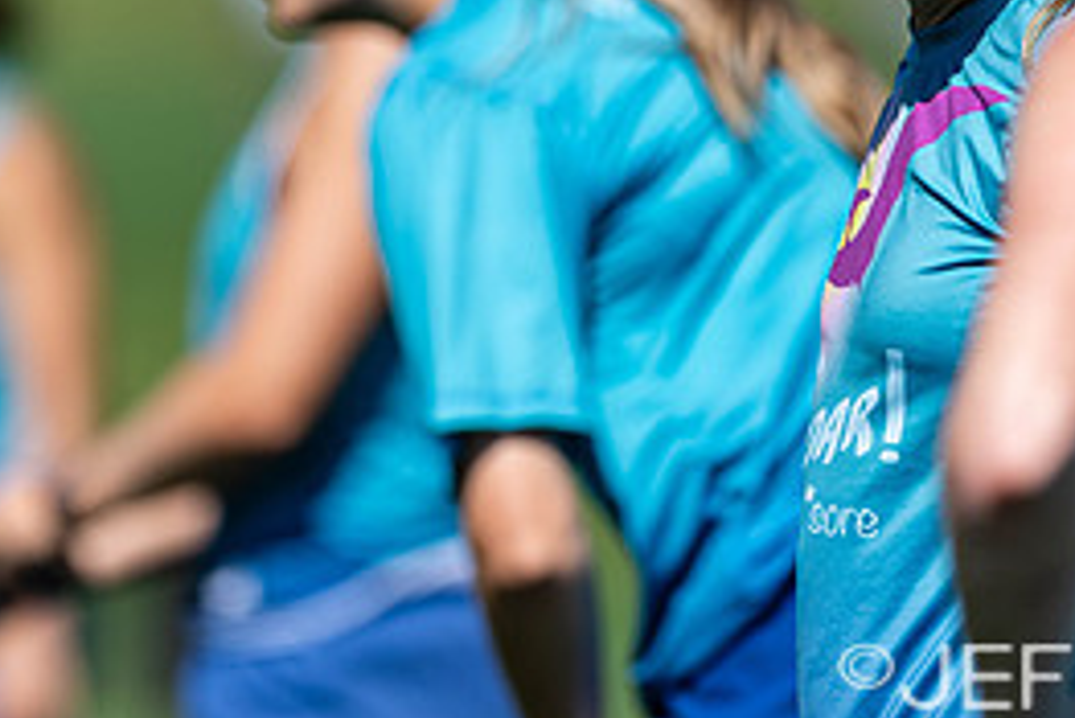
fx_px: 26411
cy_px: 51
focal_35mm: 884
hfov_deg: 2.3
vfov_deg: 1.6
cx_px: 566
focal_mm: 400
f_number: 2.8
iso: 100
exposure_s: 1/2500
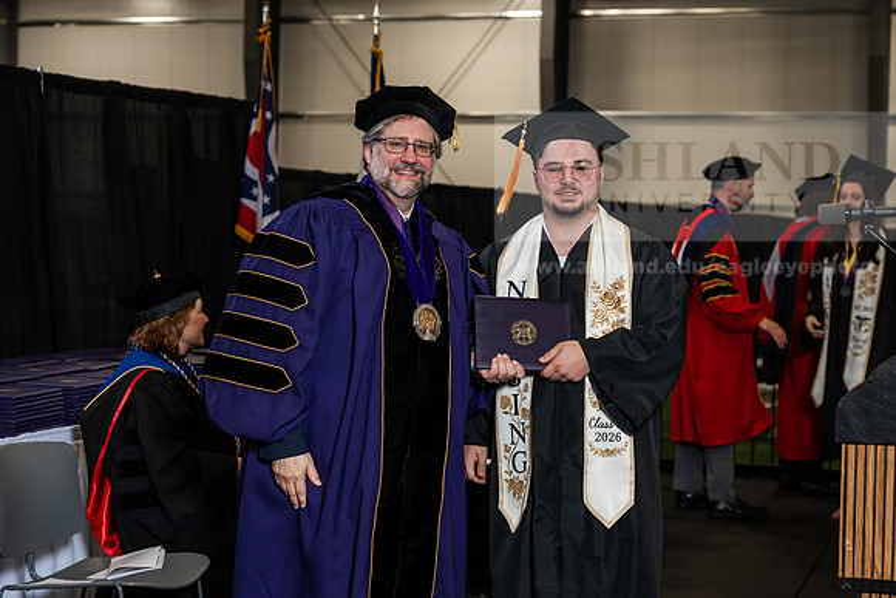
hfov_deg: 28.8
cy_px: 299
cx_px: 448
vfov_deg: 19.5
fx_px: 1743
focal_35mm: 70
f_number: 5
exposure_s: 1/200
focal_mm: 70
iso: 1250
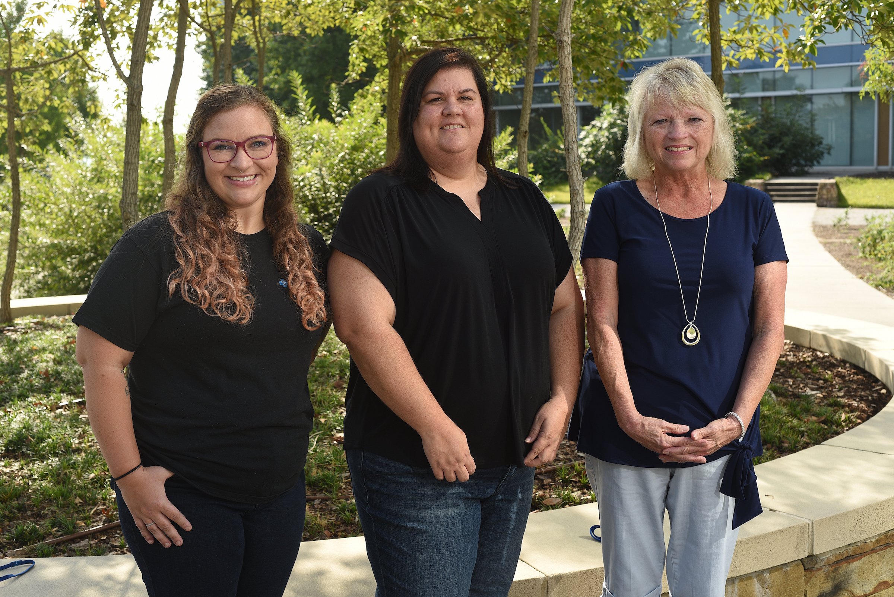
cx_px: 447
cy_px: 298
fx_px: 1242
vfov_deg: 27.0
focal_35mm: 50
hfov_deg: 39.6
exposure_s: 1/100
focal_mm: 50
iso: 100
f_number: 9
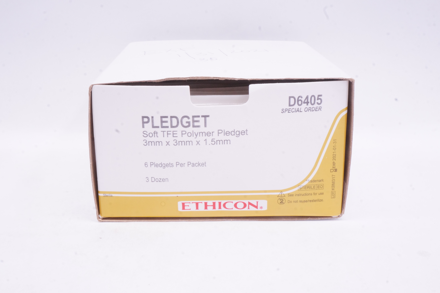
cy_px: 146
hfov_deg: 43.6
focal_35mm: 45
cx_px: 220
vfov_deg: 29.8
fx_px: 549
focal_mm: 30
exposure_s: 1/15
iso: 1600
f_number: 22
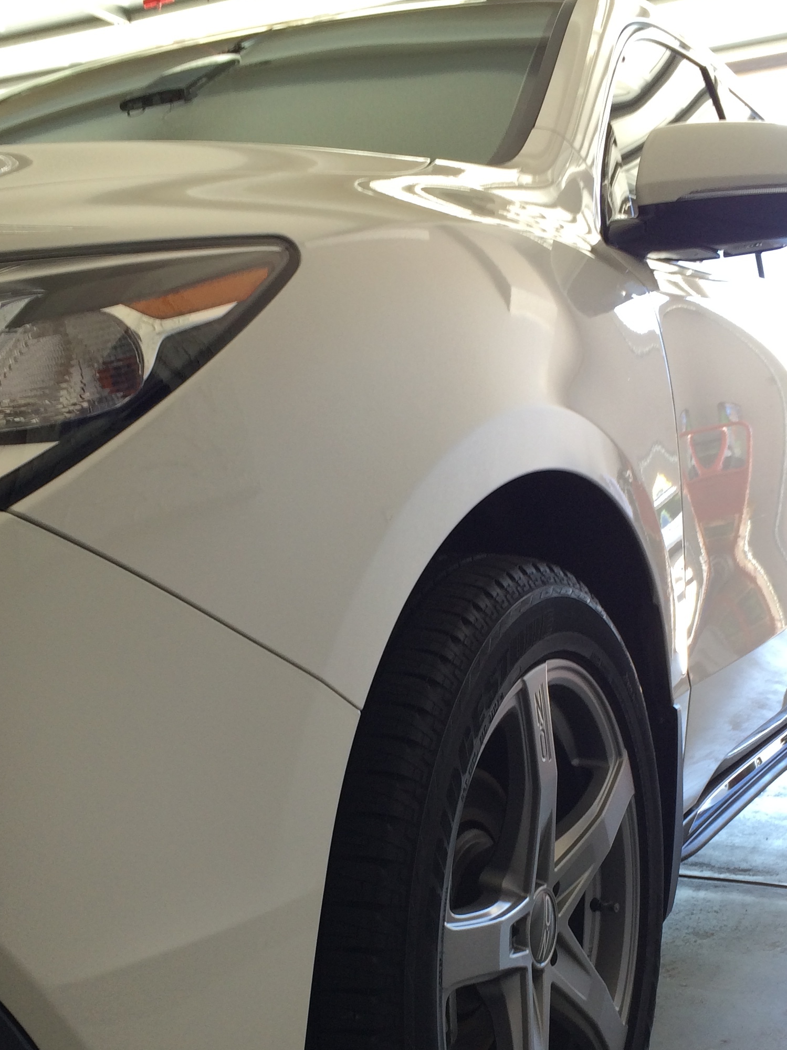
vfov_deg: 38.4
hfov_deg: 29.7
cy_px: 716
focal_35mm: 49
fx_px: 1485
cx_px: 412
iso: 40
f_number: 2.2
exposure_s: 1/40
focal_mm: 4.12
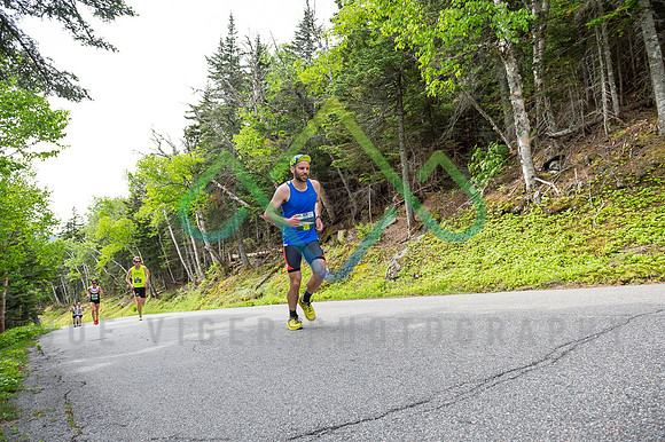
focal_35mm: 24
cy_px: 221
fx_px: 443
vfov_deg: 53.1
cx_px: 332
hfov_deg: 73.8
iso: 400
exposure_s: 1/500
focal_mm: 24
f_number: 5.6
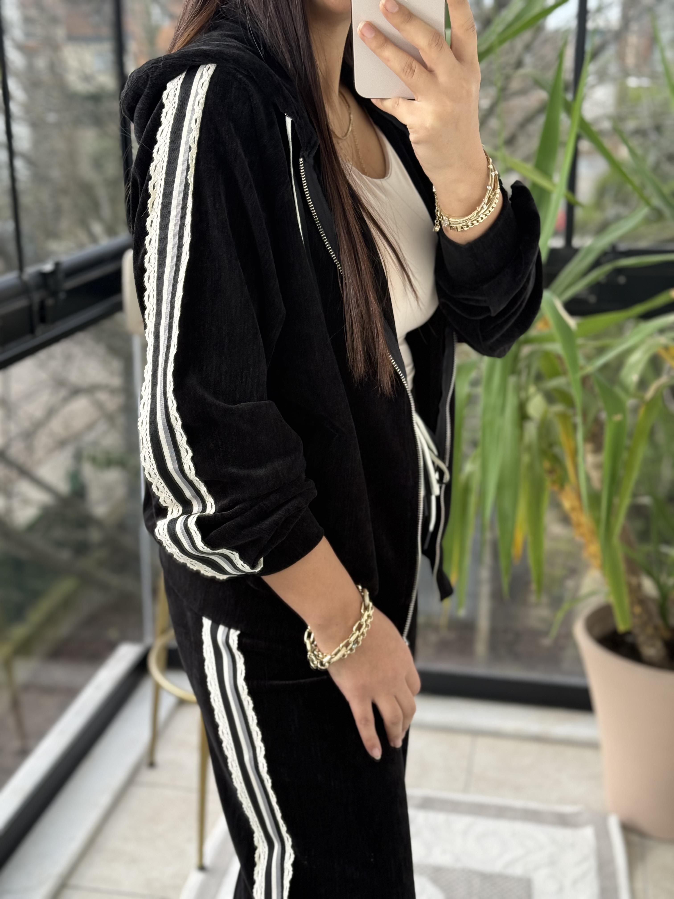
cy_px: 450
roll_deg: +1.0
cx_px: 337
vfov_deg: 39.7
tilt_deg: -25.8
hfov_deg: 30.3
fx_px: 1246
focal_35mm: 48
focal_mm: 6.76
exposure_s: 1/247
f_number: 1.78
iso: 100
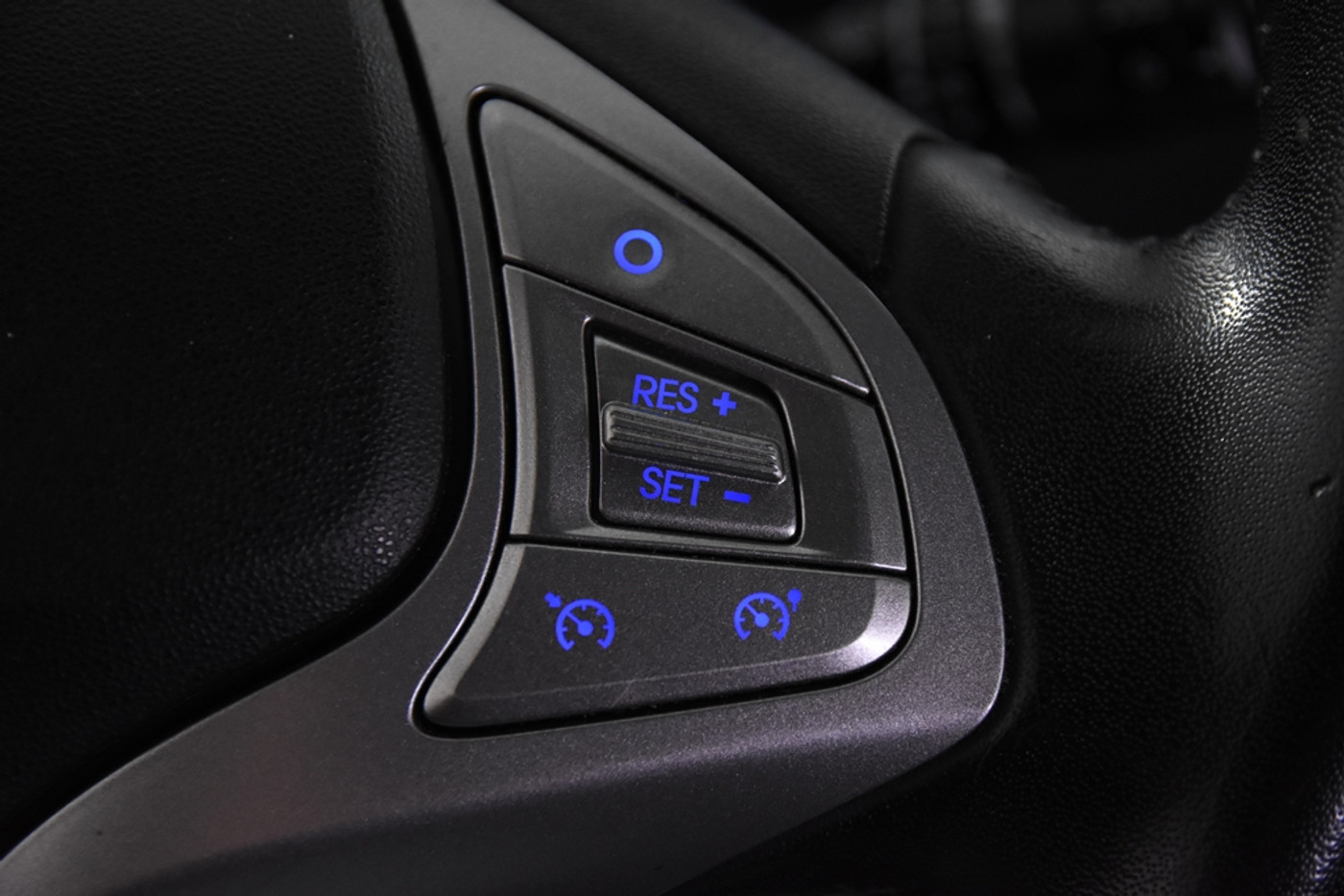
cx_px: 672
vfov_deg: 17.5
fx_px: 2911
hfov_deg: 26.0
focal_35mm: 78
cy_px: 448
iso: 2500
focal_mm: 52
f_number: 3.8
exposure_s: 1/80
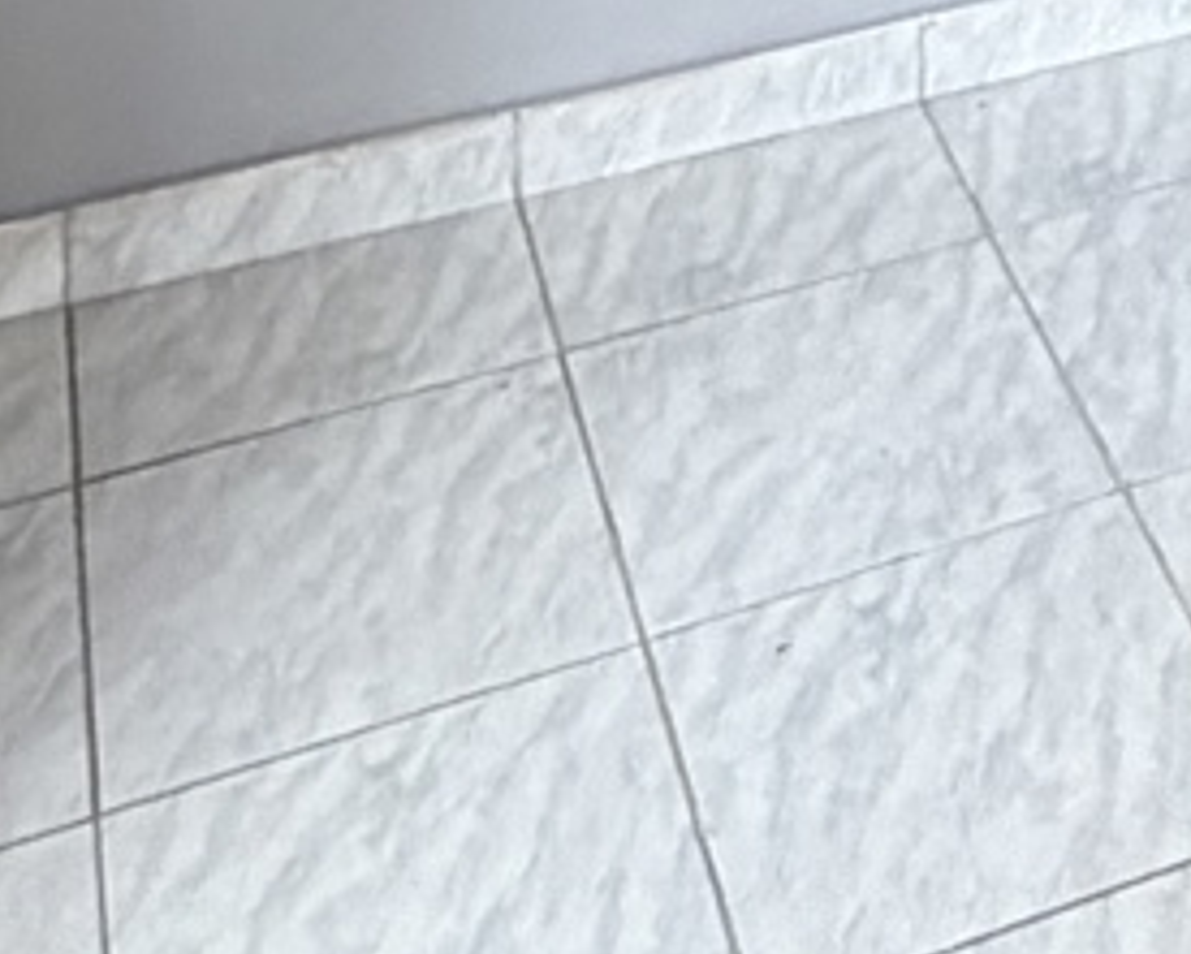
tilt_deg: -0.7
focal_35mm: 95
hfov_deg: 18.6
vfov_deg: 11.5
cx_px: 1575
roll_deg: +0.3
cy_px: -1701
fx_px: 3350
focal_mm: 2.22
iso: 320
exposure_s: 1/72
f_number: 2.2
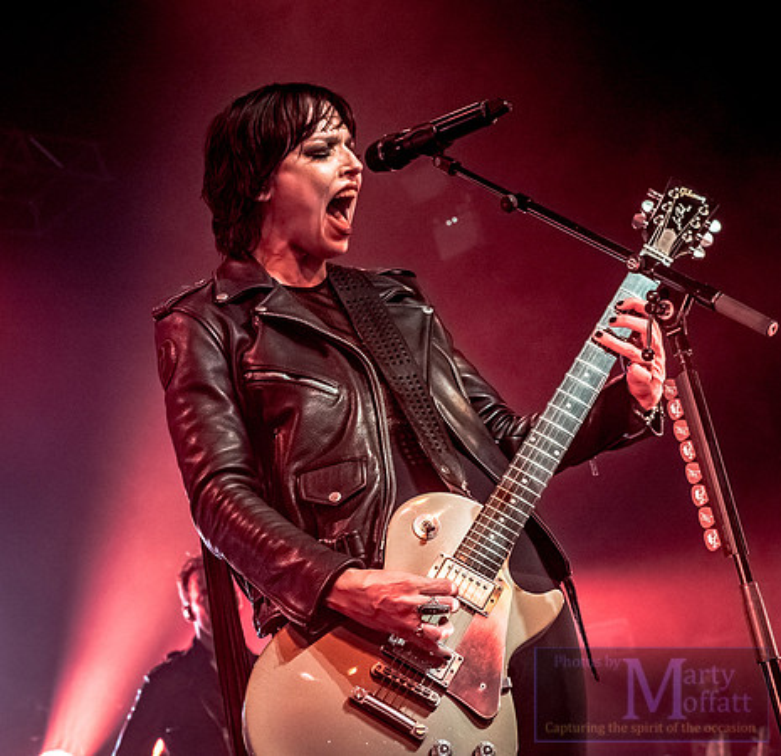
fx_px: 1953
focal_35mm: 78
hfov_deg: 22.6
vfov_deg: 21.9
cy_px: 319
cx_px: 348
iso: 800
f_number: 4
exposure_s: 1/200
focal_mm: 29
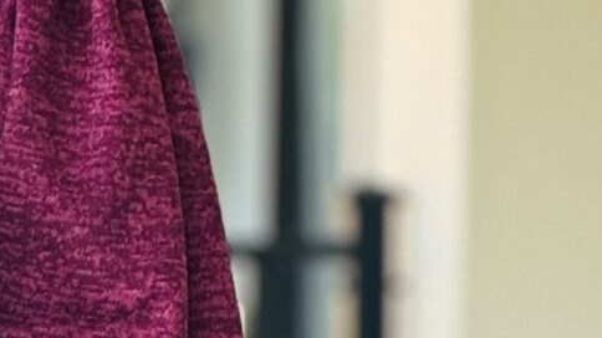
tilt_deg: -4.7
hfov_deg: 3.1
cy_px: 835
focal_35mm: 692
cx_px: -208
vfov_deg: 1.7
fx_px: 11044
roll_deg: -1.3
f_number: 2.8
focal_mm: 15.66
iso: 80
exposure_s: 1/99
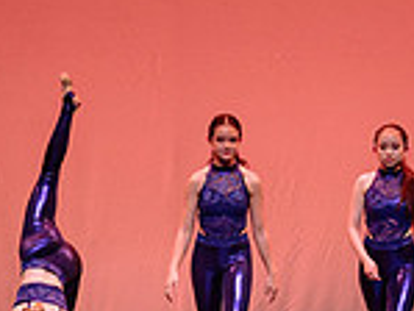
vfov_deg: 4.6
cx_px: 256
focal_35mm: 321
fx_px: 3842
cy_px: 276
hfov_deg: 6.2
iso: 1250
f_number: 2.8
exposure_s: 1/400
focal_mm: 86
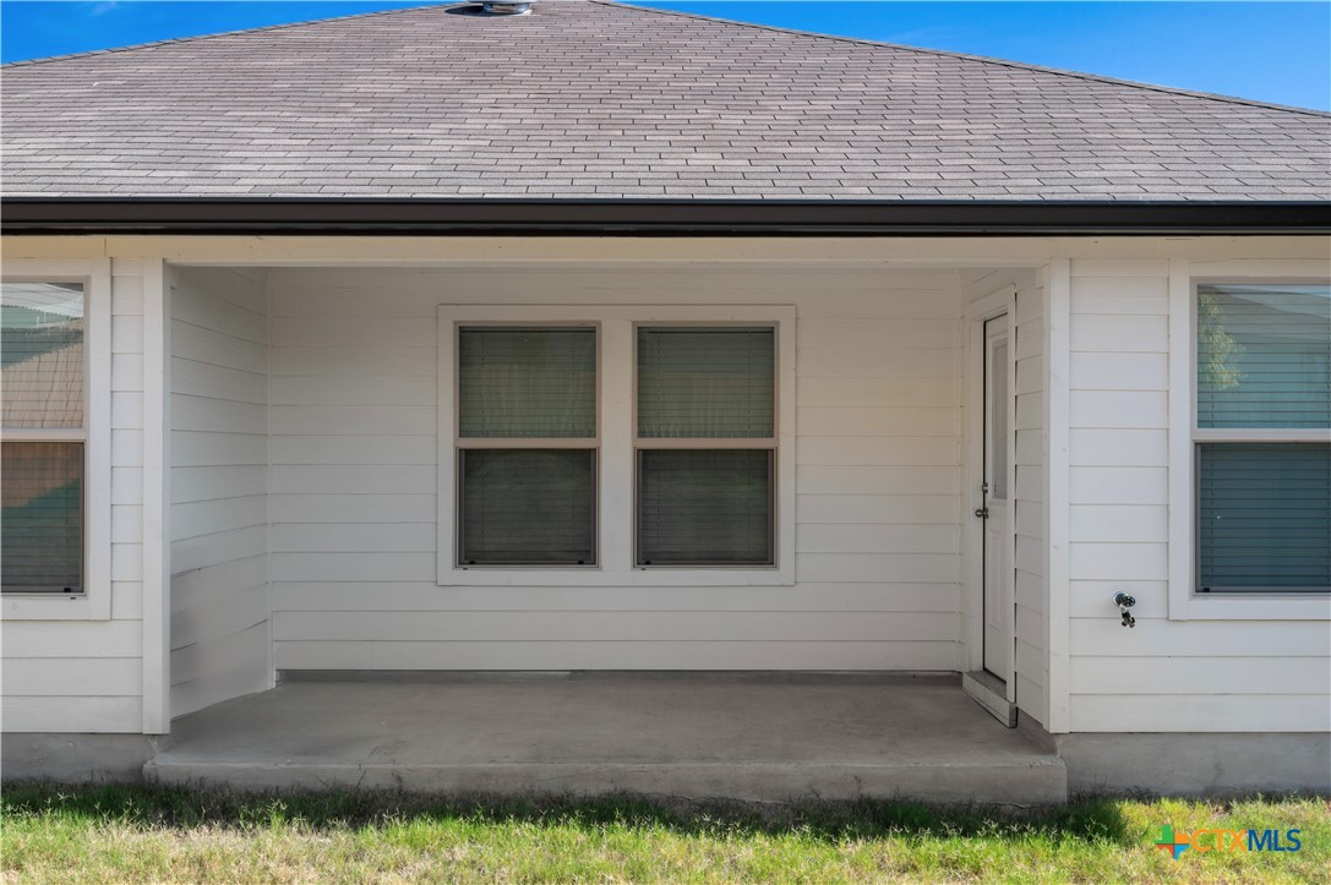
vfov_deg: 37.8
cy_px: 442
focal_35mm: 35
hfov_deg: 54.5
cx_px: 666
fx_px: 1293
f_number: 11
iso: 500
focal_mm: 35
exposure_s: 1/320
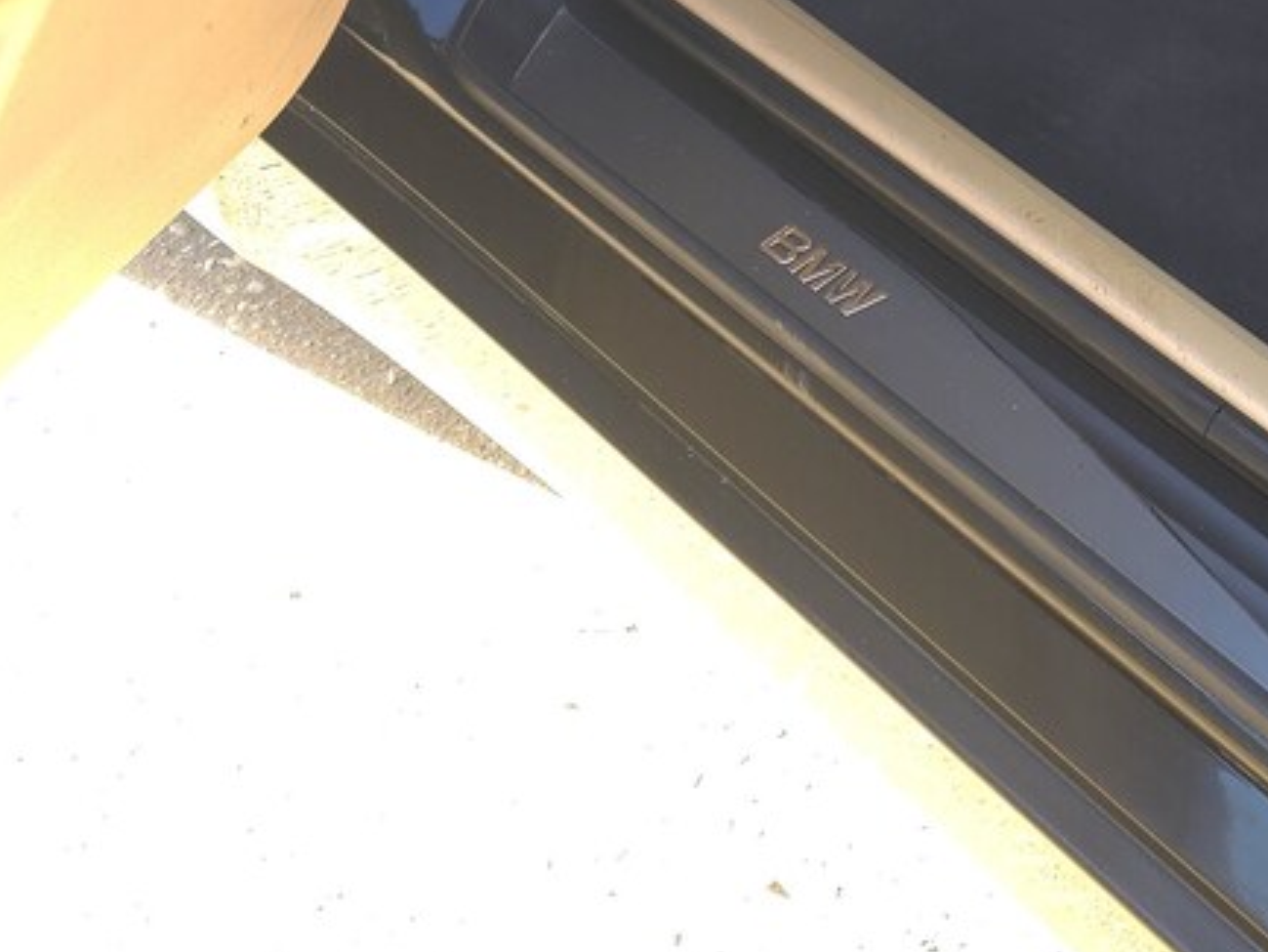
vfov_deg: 16.1
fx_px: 3114
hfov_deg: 21.9
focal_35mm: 85
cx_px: 1344
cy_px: -407
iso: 32
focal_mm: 6.3
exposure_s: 1/50
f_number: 1.7
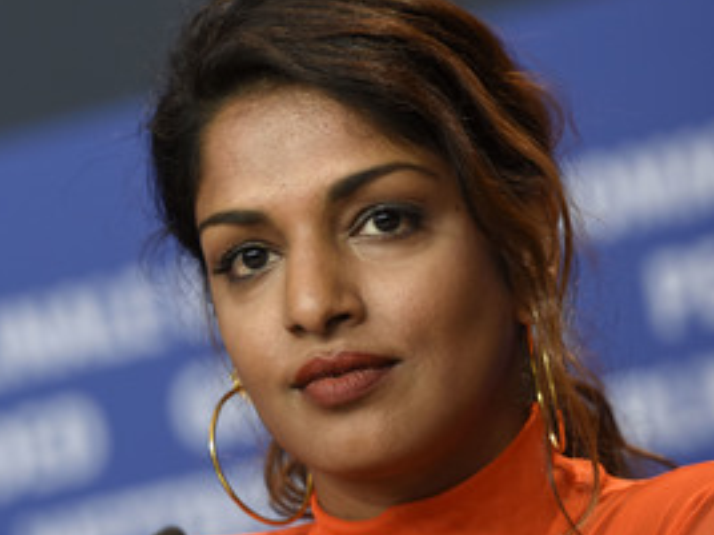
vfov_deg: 3.5
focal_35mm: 424
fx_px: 8742
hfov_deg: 4.7
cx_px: 119
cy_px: 319
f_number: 3.2
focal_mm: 175
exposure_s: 1/320
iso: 640
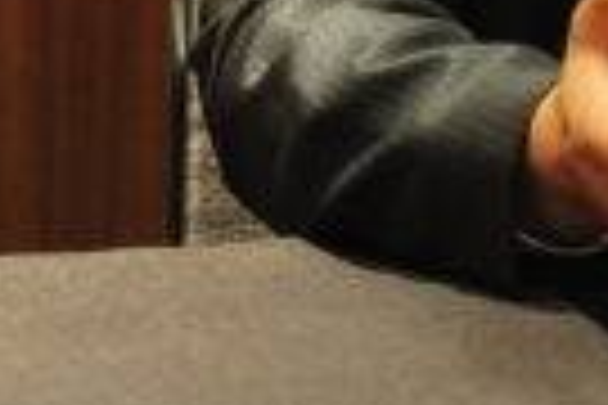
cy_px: -536
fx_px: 5032
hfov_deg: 6.8
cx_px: 941
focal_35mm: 298
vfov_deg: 4.5
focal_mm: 62
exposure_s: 1/100
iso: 2500
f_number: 2.8
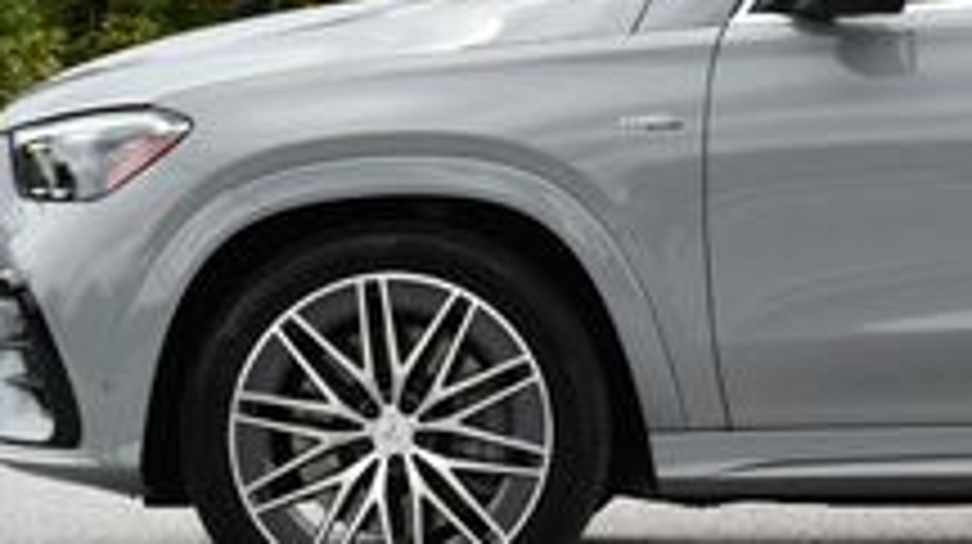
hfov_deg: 10.6
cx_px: 1188
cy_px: -108
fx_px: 5124
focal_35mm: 199
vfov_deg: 6.0
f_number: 8
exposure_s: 1/250
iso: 125
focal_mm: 32
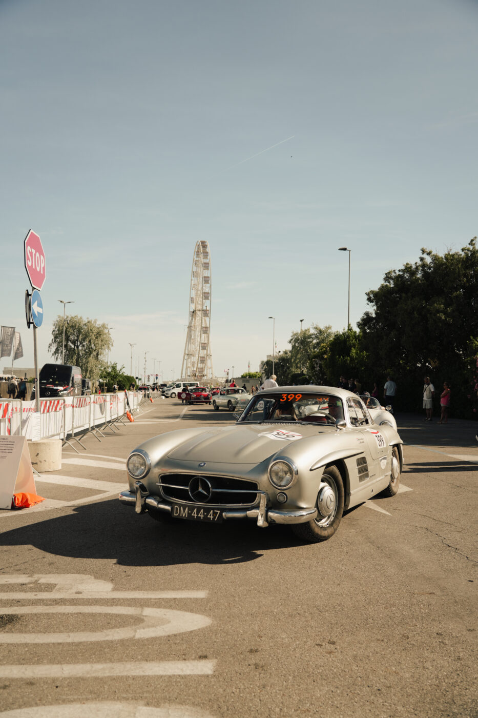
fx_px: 598
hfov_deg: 43.6
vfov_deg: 61.9
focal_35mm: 30
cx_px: 239
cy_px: 359
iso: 100
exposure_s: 1/640
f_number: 4
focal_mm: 30
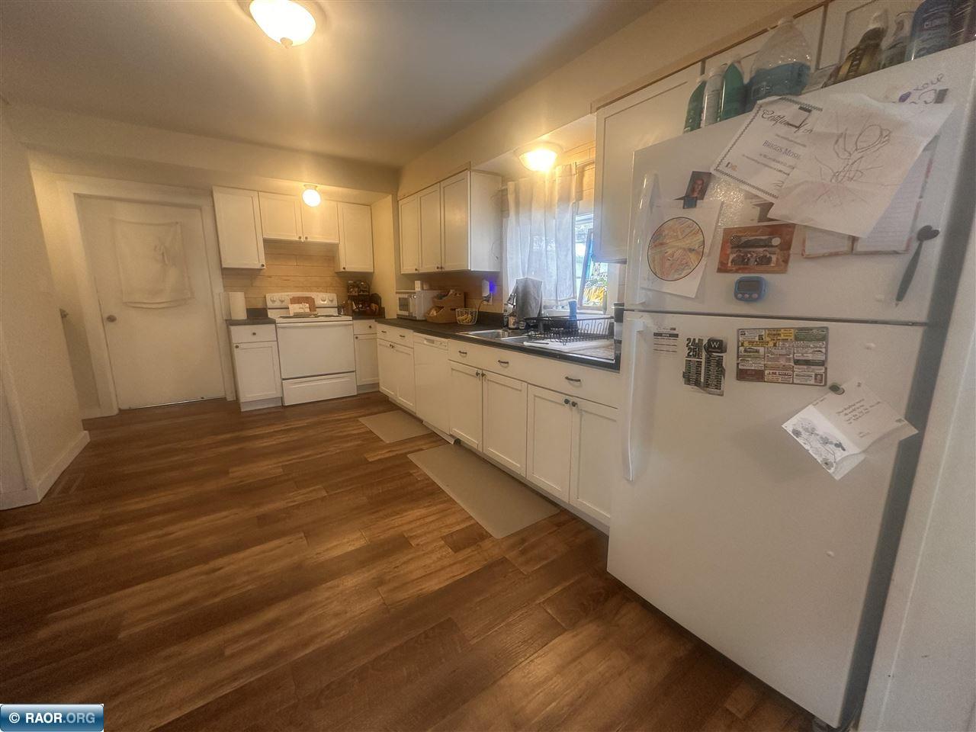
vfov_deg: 85.7
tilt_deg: -9.8
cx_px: 488
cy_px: 366
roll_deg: +0.0
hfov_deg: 102.1
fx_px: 395
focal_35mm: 14
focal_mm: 2.22
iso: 160
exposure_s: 1/60
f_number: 2.2
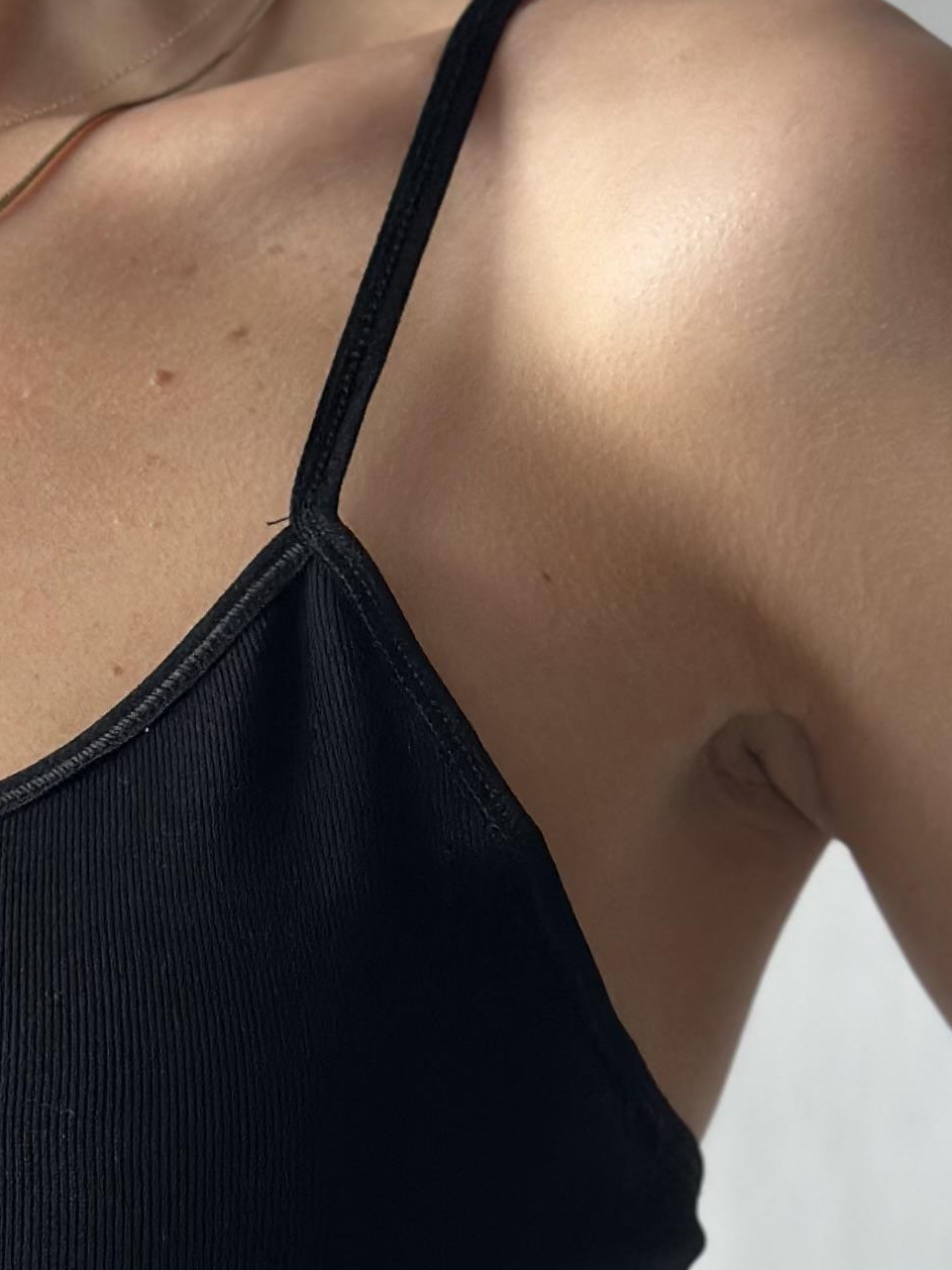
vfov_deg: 12.9
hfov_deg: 9.7
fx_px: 5539
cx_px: -52
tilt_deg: +1.8
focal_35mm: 151
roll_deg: +1.0
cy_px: 1369
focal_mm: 6.86
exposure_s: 1/121
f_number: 1.78
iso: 100
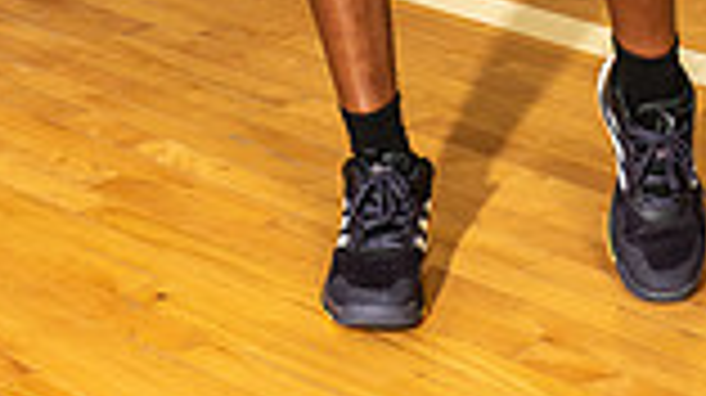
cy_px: -576
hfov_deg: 15.6
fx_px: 2581
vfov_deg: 8.1
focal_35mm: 138
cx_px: 328
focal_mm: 46
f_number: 7.1
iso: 320
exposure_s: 1/250
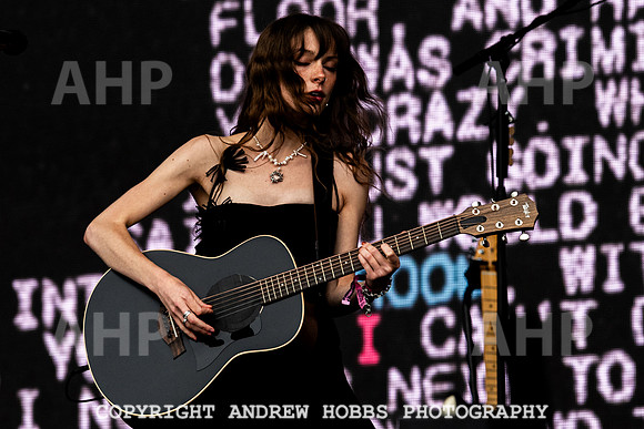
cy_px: 158
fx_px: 8134
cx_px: 429
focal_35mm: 455
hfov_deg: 4.5
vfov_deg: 3.0
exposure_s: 1/2500
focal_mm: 200
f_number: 4.5
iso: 640
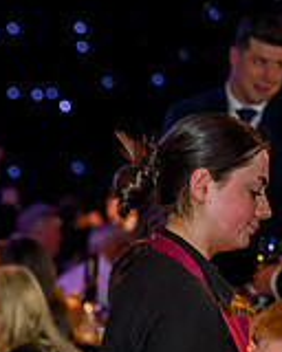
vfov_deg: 7.2
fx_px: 2796
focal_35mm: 268
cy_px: 419
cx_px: -306
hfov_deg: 5.6
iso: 2500
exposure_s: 1/160
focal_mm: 79
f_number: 3.2
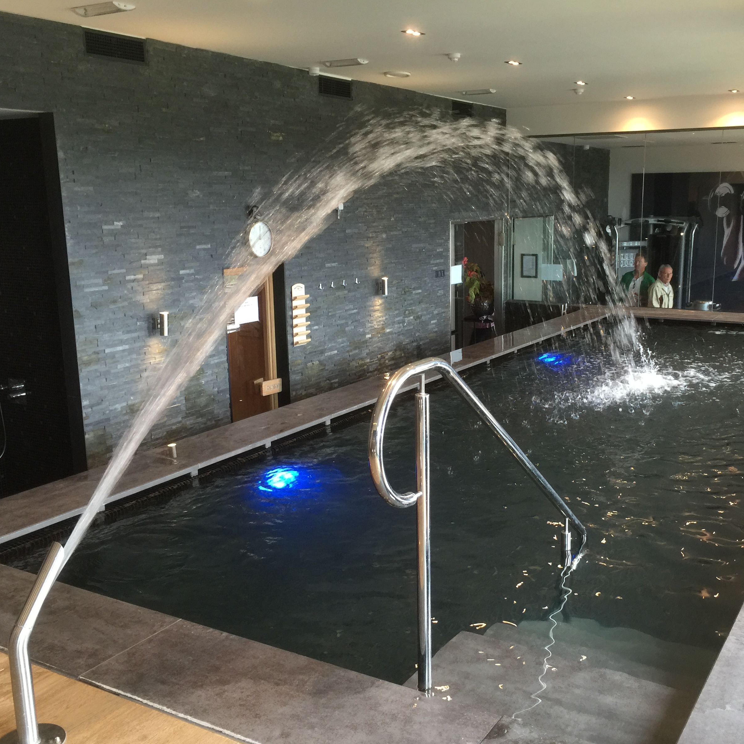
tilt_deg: -10.5
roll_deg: +0.8
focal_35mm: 35
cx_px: 437
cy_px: 378
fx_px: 851
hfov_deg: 47.0
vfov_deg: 47.2
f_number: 2.2
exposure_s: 1/17
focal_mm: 4.15
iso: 64
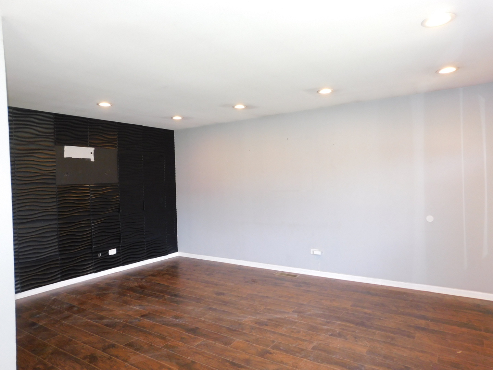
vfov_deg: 58.9
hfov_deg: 73.9
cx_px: 246
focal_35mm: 23
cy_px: 185
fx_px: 328
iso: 200
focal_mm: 4
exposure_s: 1/30
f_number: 3
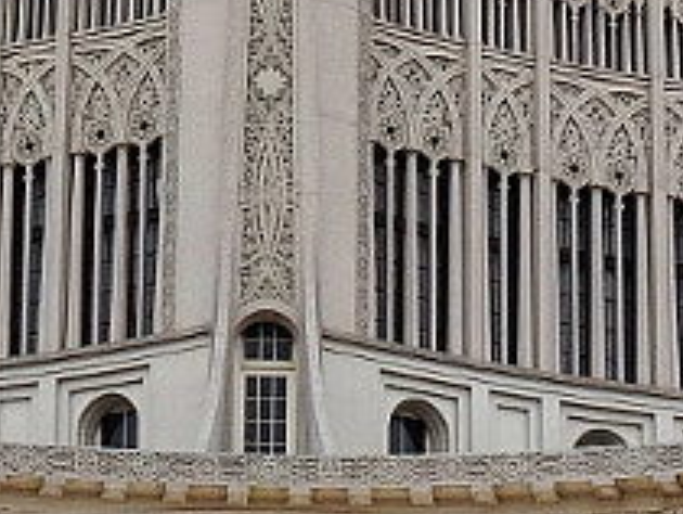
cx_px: 328
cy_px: 592
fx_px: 3615
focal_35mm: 183
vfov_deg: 8.1
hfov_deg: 10.8
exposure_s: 1/100
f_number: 7.1
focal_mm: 9.28
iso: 125
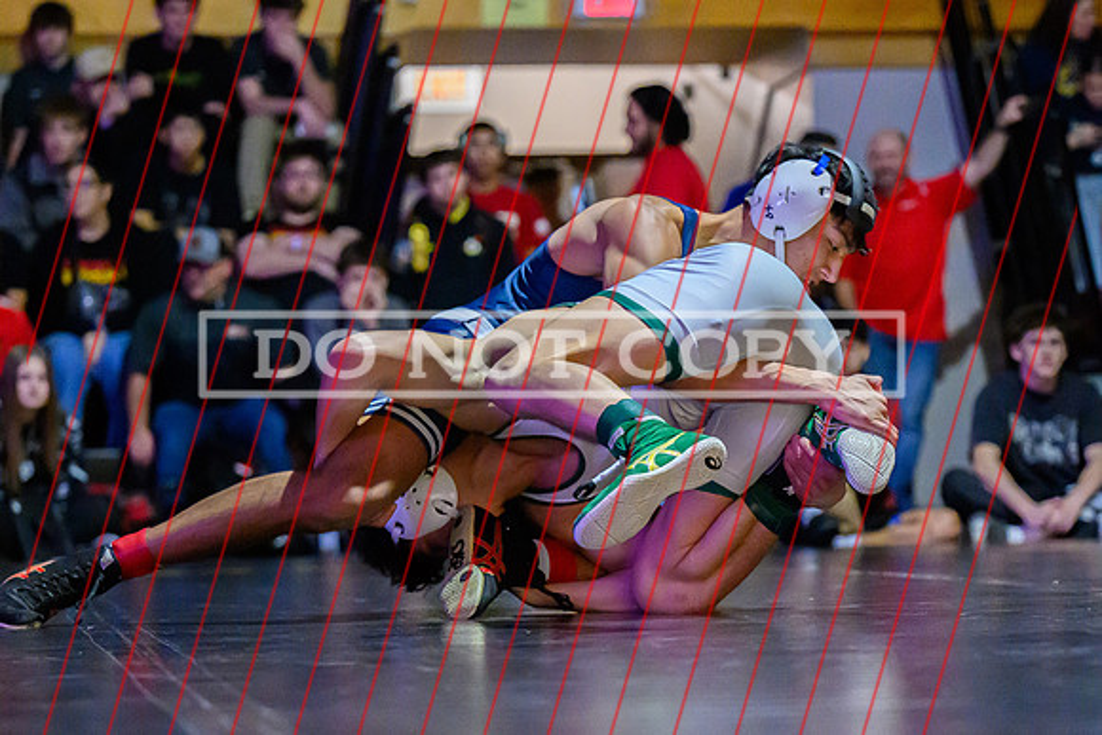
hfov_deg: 15.1
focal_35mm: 136
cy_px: 492
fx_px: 4157
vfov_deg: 10.1
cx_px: 617
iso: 12800
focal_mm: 85
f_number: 2.8
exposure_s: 1/500
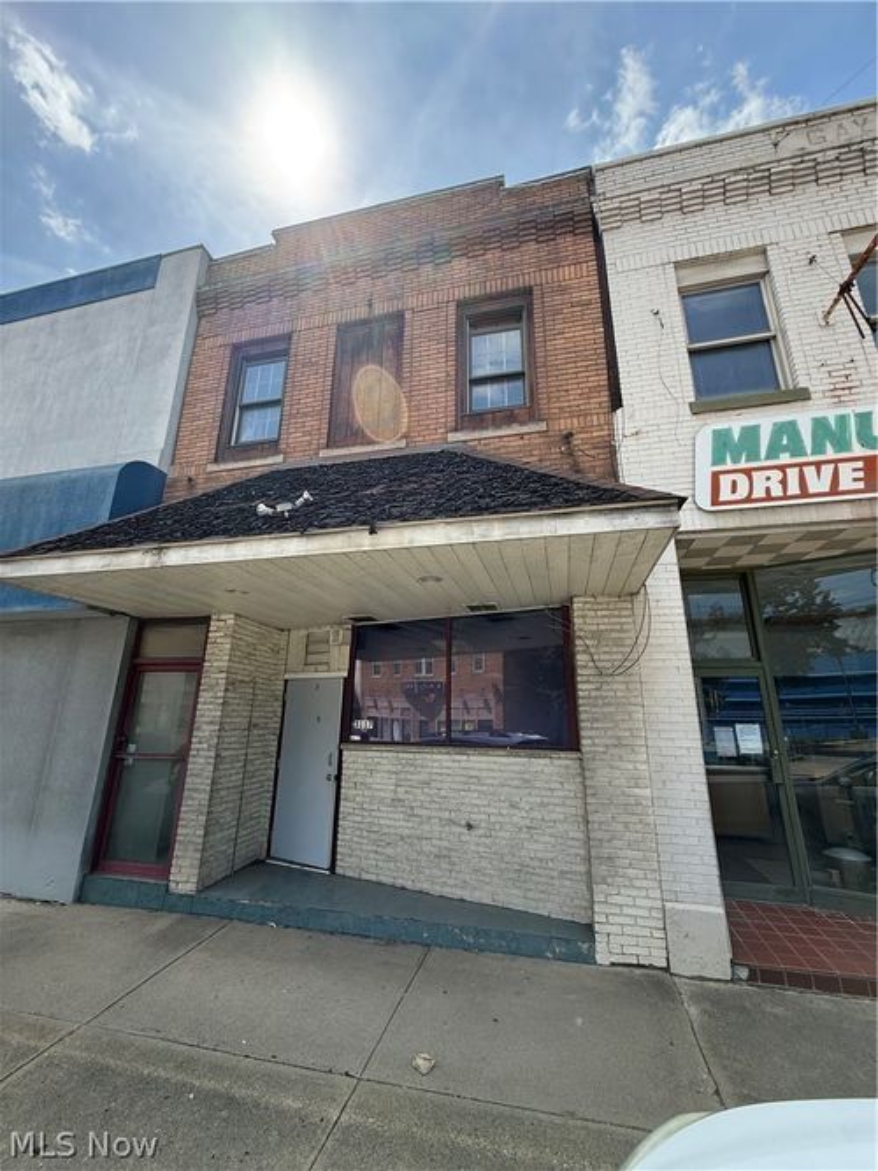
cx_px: 439
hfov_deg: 85.7
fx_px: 474
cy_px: 586
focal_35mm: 14
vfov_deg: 102.1
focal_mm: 2.22
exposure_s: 1/1050
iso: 50
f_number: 2.2
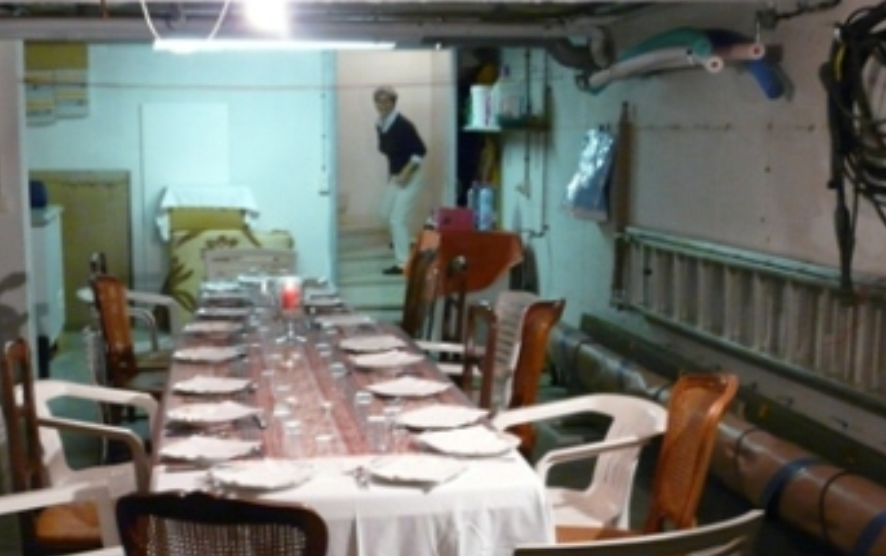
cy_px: 407
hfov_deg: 38.5
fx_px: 1257
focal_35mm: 52
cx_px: 315
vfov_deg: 24.7
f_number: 2.8
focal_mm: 4.6
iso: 400
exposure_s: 1/25
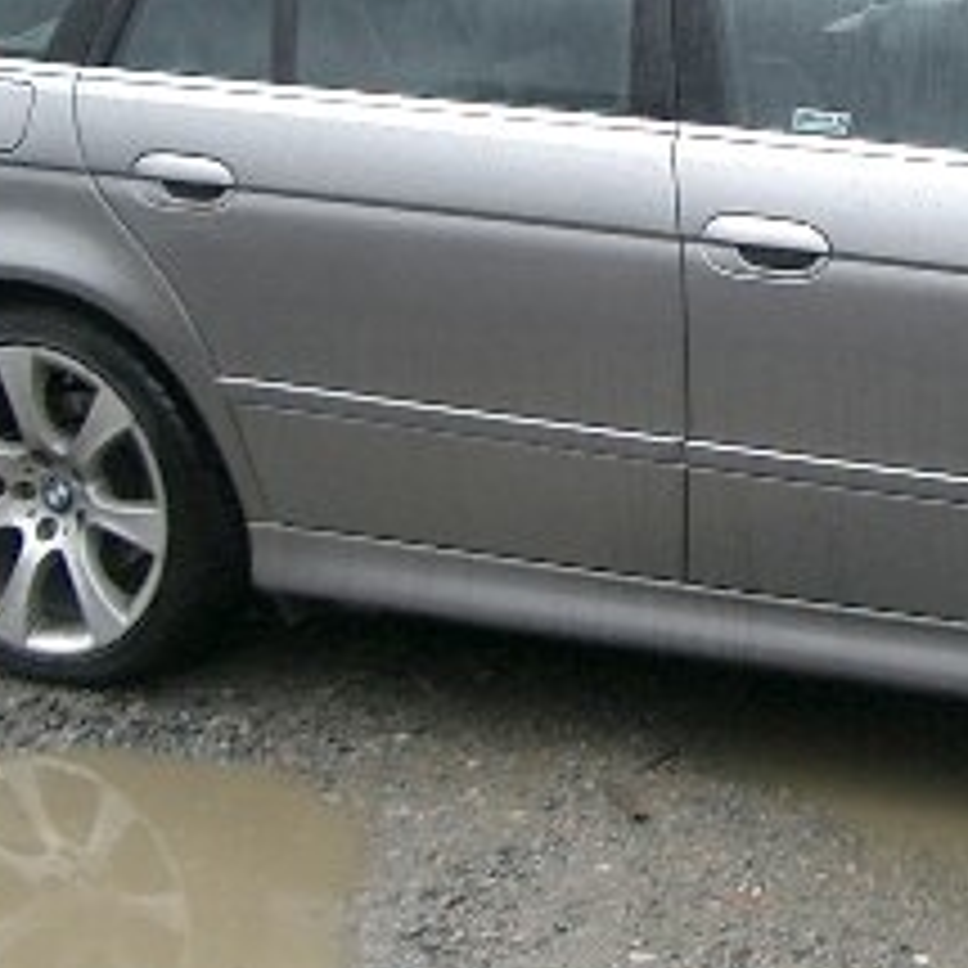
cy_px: 315
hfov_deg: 18.4
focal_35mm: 92
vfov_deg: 18.8
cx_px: 941
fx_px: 2911
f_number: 2.6
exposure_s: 1/50
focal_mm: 5.8
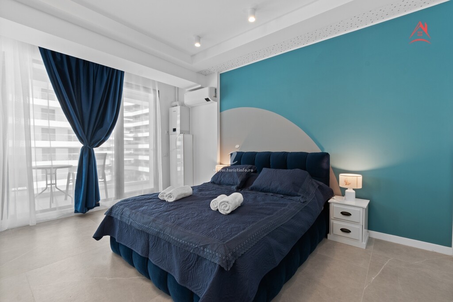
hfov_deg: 100.4
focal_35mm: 15
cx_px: 226
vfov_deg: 77.3
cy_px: 151
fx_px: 189
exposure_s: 1/5
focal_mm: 10
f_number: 10
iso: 400
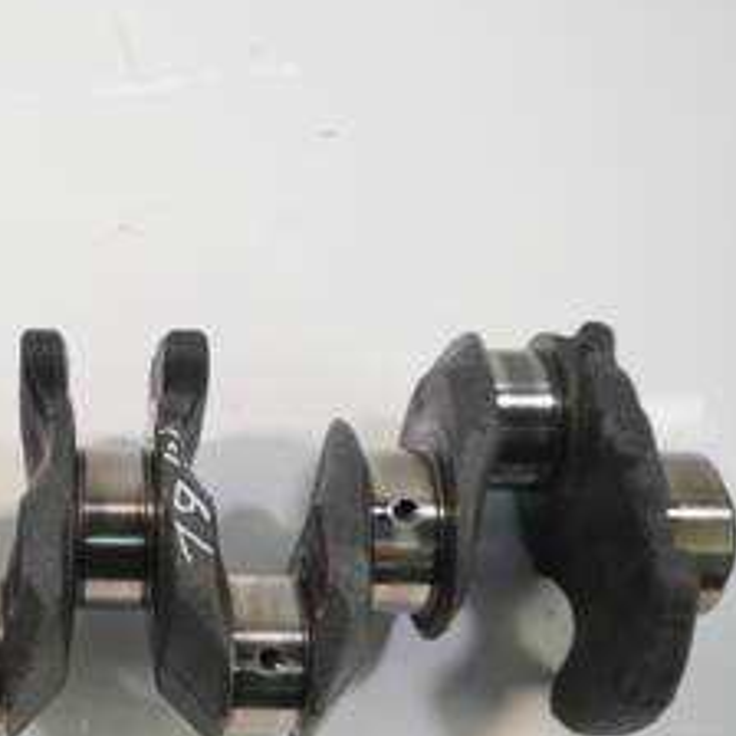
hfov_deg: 29.8
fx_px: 1275
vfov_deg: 32.1
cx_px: -13
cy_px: 444
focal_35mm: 53
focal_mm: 14
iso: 400
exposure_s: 1/60
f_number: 3.5
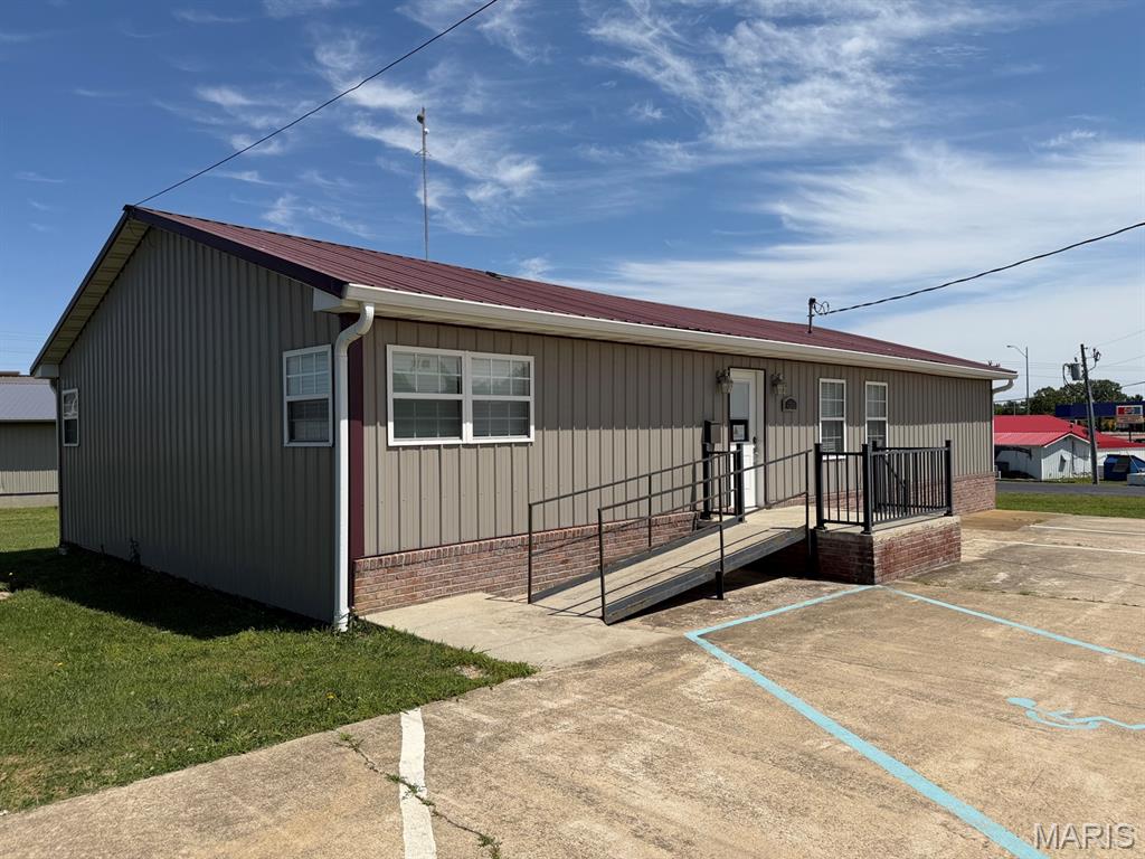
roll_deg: +1.3
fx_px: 794
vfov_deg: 56.8
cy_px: 430
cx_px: 572
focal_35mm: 24
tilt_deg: +0.6
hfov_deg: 71.6
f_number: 1.78
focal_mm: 6.76
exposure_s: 1/8130
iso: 80
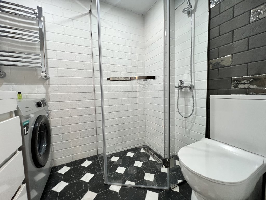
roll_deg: +1.2
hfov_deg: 106.2
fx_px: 100
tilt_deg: -4.3
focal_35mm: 13
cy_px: 100
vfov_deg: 89.9
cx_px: 133
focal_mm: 1.57
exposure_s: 1/100
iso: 160
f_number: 1.8
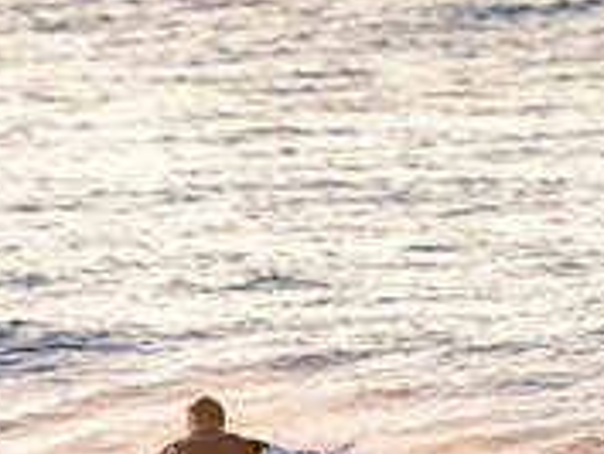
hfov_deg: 1.3
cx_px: 116
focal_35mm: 1577
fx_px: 27535
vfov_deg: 0.9
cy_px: 613
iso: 1000
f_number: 5.6
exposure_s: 1/2000
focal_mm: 500
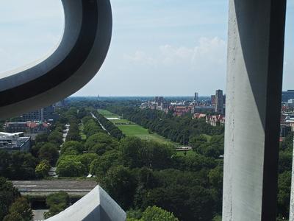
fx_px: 425
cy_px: 110
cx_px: 147
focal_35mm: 50
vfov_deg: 29.1
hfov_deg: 38.2
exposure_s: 1/640
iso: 100
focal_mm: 10.8
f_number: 4.5
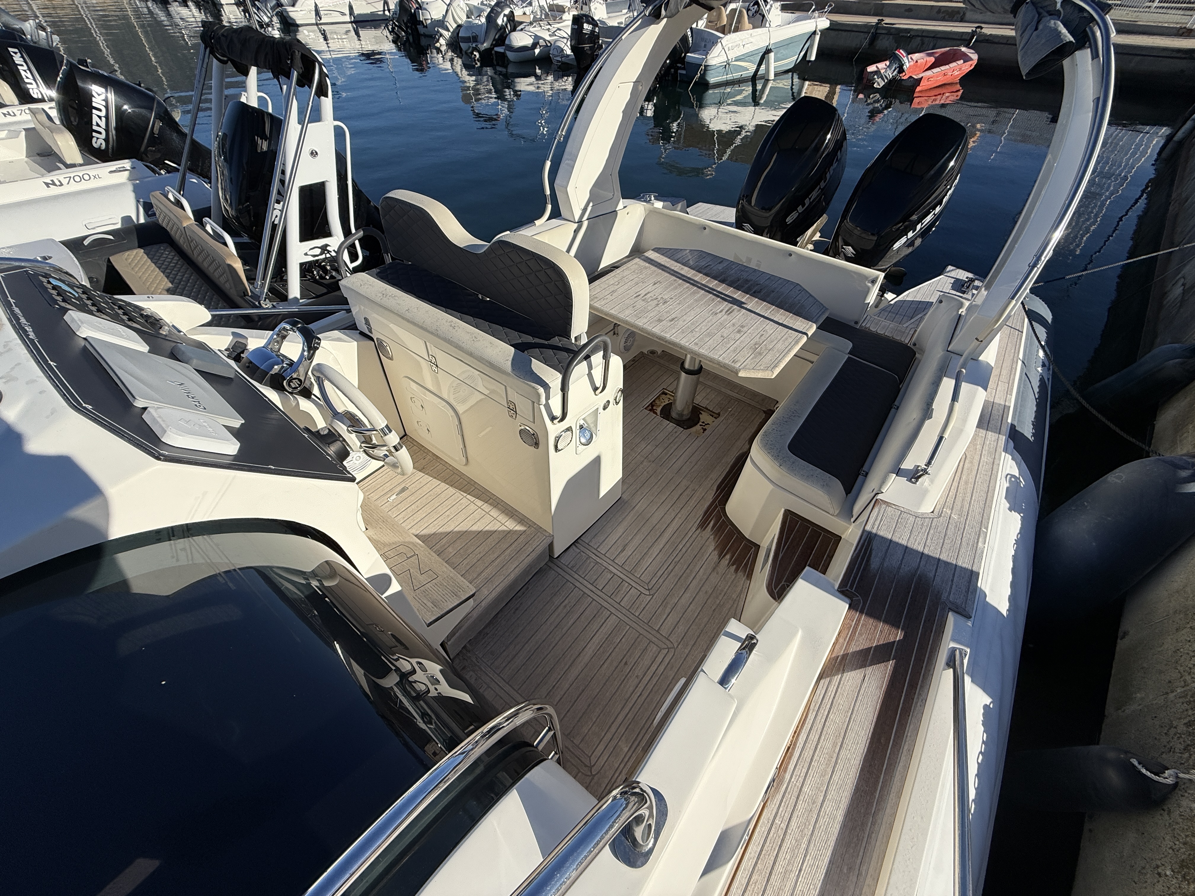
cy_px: 448
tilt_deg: -45.5
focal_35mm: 14
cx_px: 598
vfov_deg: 85.7
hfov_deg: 102.1
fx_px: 483
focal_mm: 2.22
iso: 50
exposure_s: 1/3125
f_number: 2.2
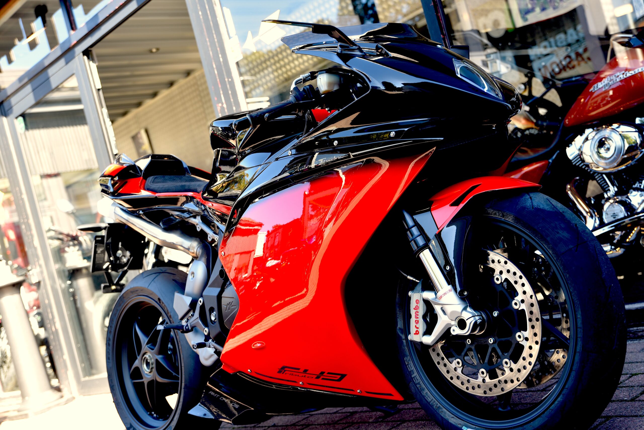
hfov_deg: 39.6
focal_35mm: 50
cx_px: 322
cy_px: 215
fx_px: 895
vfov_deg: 27.0
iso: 200
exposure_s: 1/80
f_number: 4.5
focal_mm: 50
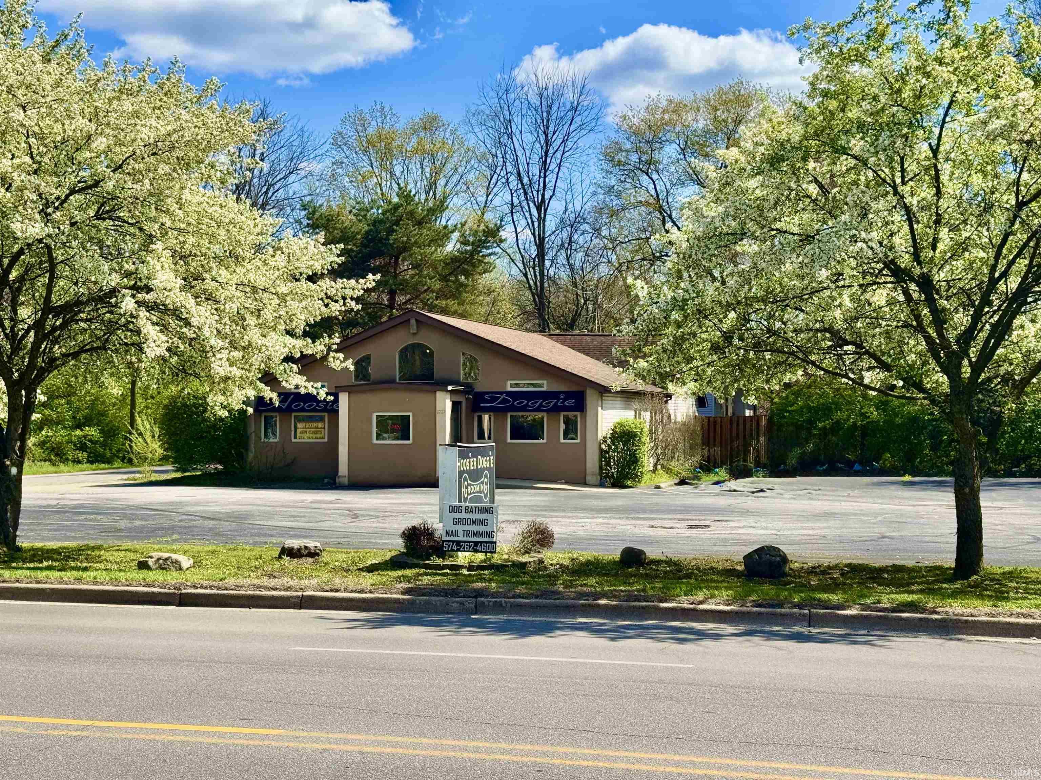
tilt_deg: +2.0
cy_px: 390
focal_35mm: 48
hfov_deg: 39.7
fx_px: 1443
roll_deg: +0.5
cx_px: 520
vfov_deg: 30.3
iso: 64
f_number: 1.78
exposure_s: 1/3425
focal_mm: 6.76
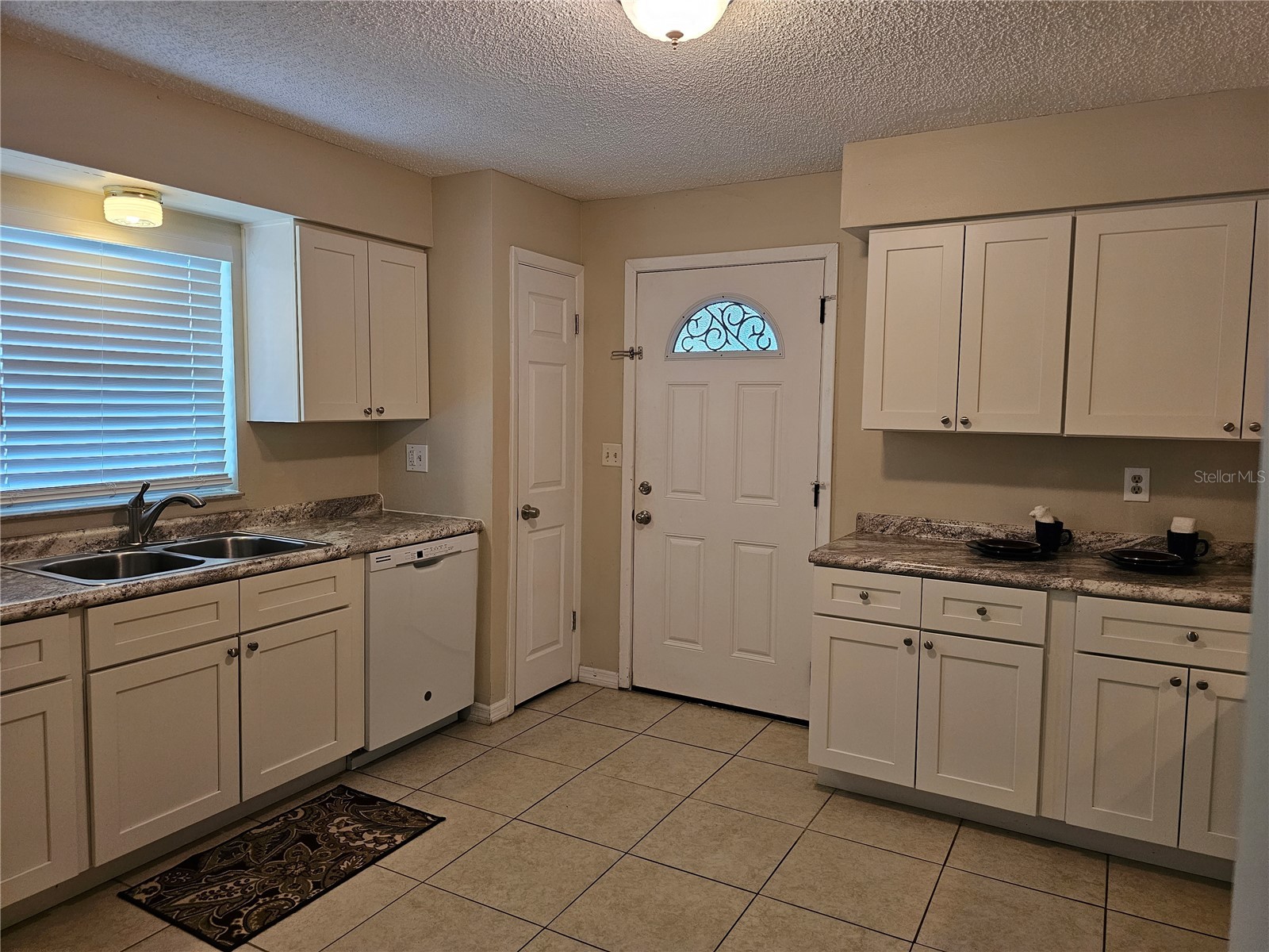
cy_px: 476
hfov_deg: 73.9
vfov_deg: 58.9
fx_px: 843
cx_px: 634
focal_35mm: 23
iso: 320
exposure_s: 1/120
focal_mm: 6.3
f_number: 1.7
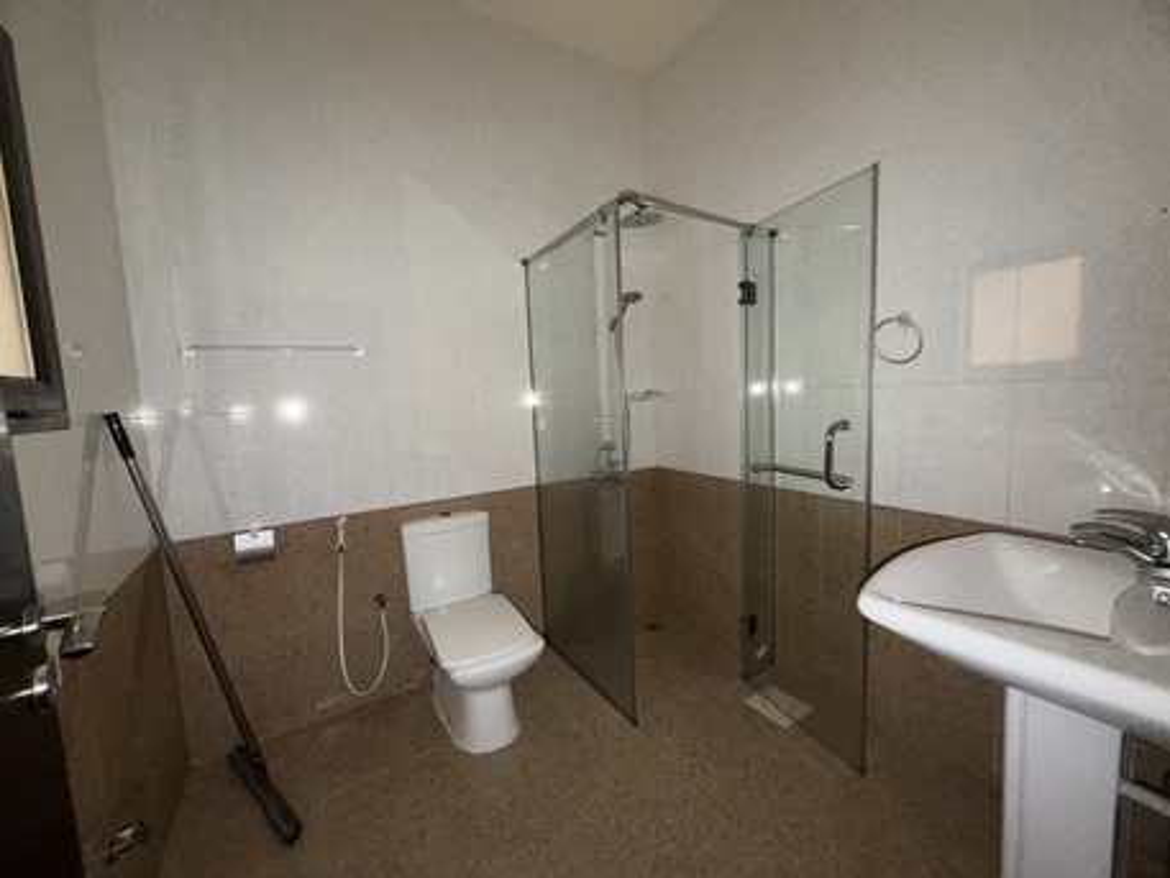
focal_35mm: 14
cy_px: 439
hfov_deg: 102.0
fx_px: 473
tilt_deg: -5.5
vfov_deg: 85.7
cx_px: 585
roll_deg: +2.5
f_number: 2.2
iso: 320
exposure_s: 1/30
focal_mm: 2.22
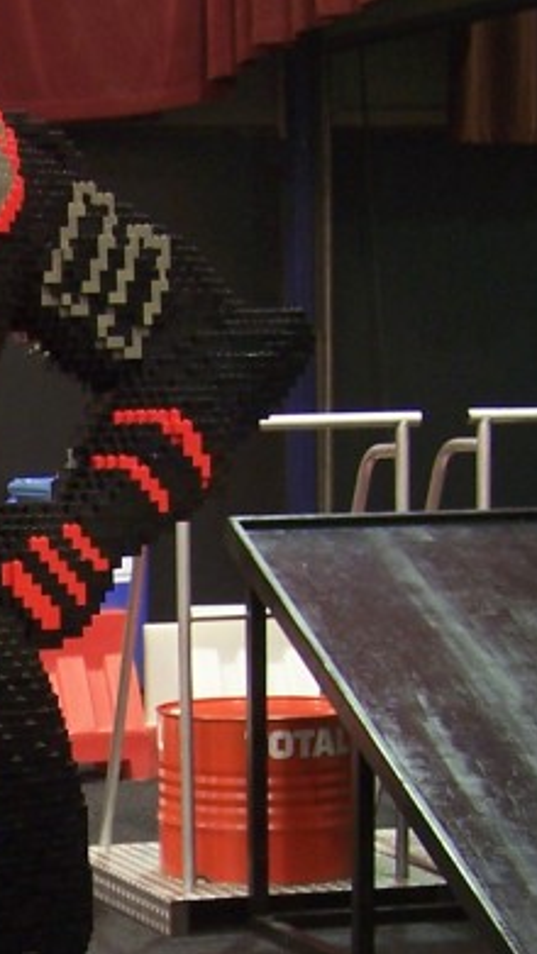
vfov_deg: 18.5
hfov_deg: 10.3
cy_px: 817
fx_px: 2885
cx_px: -271
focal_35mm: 114
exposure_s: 1/2
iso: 80
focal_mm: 6.7
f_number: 2.8
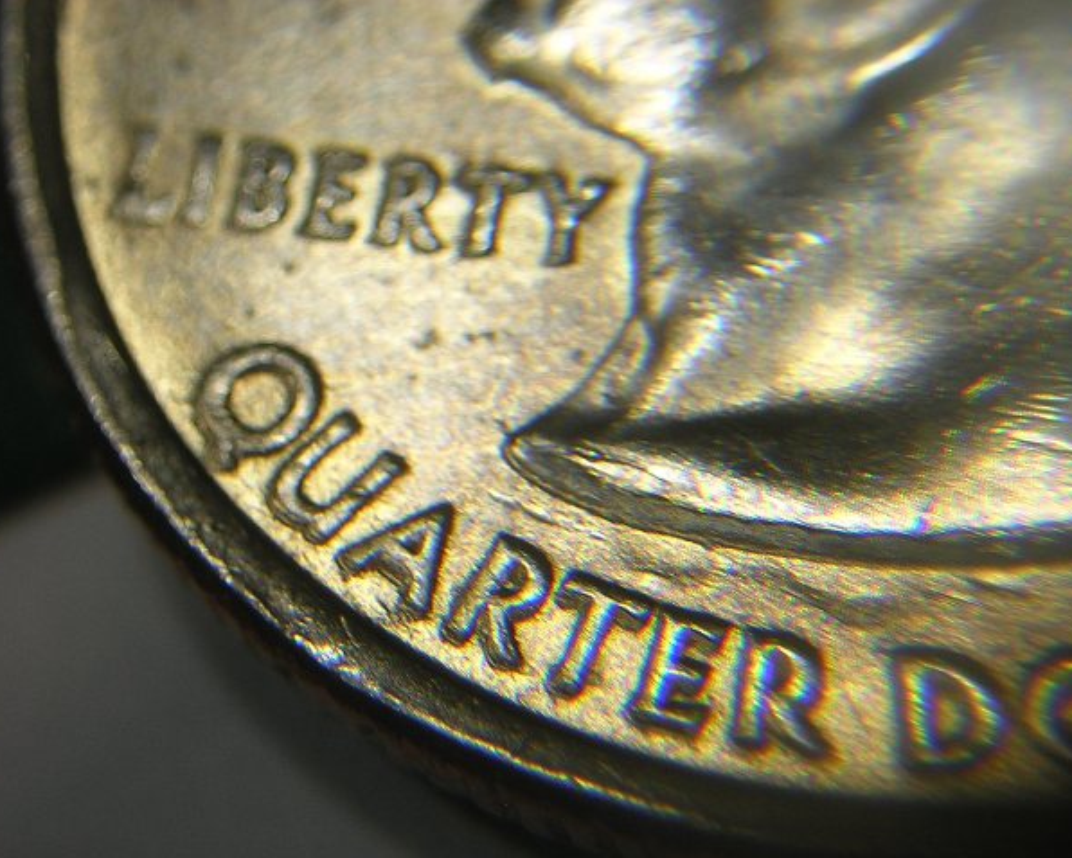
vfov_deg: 23.5
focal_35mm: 65
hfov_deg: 29.1
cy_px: 430
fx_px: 2063
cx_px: 550
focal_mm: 8.1
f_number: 3.4
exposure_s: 1/109
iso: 100
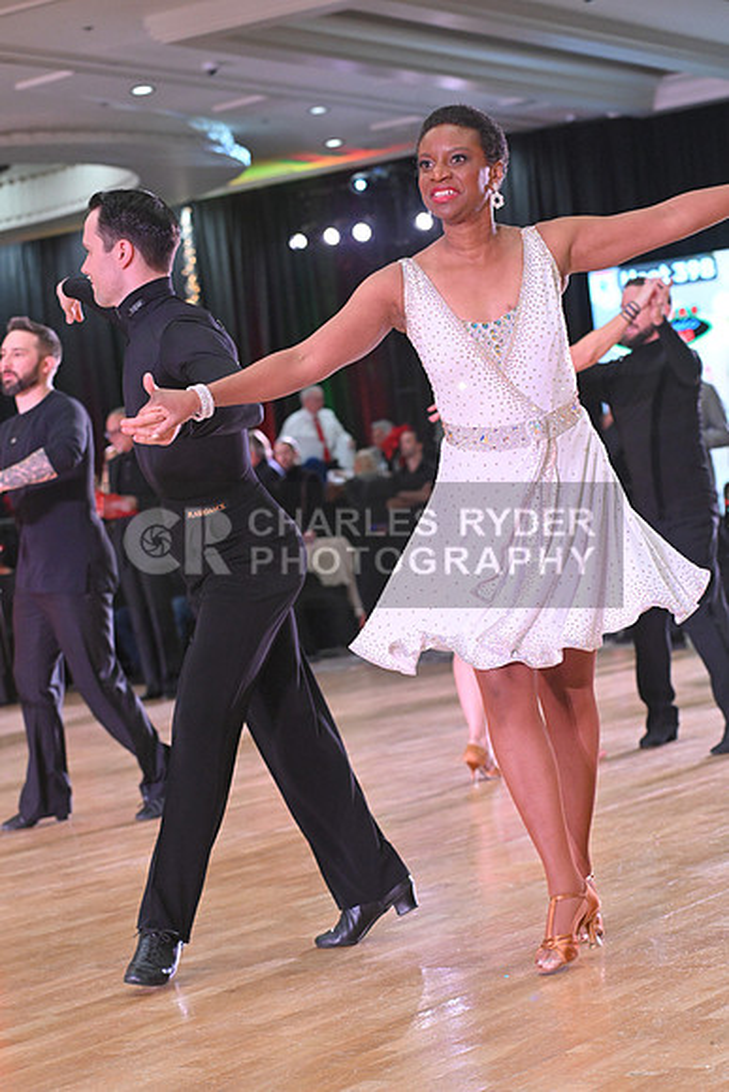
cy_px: 546
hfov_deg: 15.9
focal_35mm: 86
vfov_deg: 23.6
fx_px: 2610
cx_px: 364
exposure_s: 1/320
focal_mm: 86
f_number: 5
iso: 4000
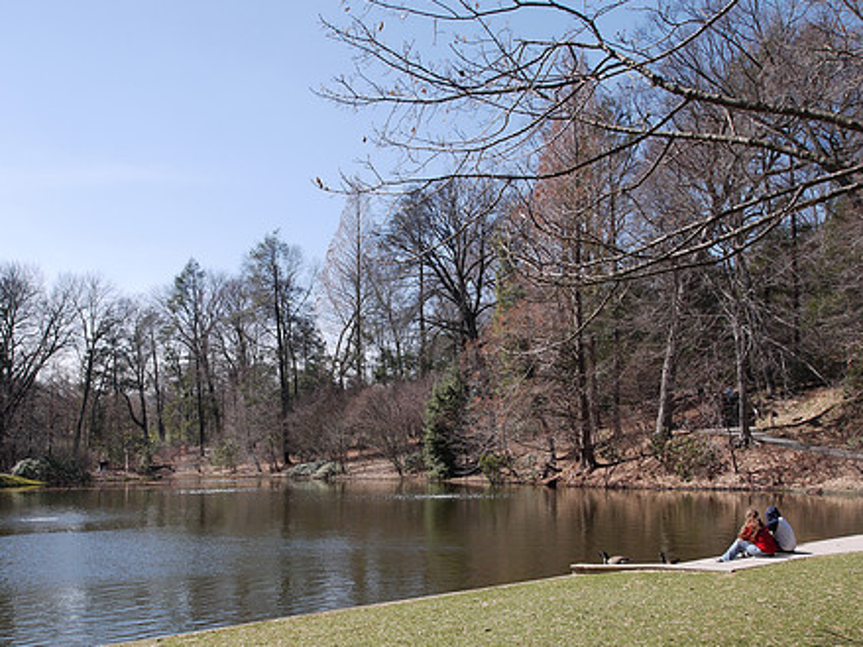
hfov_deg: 50.1
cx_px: 405
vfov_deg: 38.5
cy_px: 394
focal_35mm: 37
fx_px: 922
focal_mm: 14
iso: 100
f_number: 10
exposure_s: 1/125
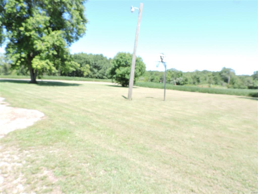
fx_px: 179
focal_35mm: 24
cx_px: 129
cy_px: 97
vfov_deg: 56.8
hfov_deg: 71.6
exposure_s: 1/50
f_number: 8.3
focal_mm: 4.3
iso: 100
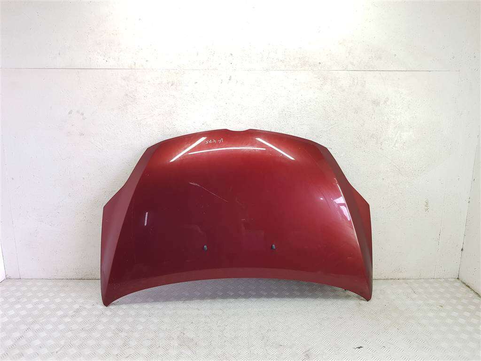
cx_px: 240
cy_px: 180
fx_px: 361
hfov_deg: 67.3
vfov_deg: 53.1
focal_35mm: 26
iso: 64
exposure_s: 1/50
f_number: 1.7
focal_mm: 4.2
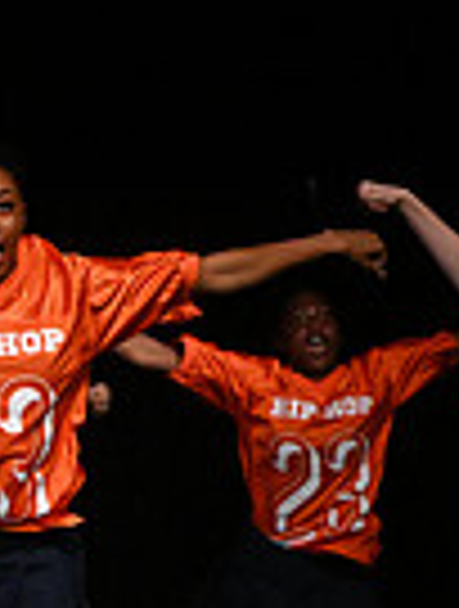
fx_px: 7250
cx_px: -828
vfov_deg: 4.8
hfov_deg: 3.6
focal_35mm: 412
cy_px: 565
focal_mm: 100
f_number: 4
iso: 8000
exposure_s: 1/1000
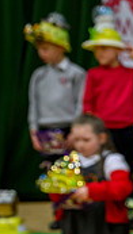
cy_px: 229
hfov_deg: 9.9
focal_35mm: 95
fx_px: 592
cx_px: 387
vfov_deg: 21.7
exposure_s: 1/250
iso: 4000
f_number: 4
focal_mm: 24
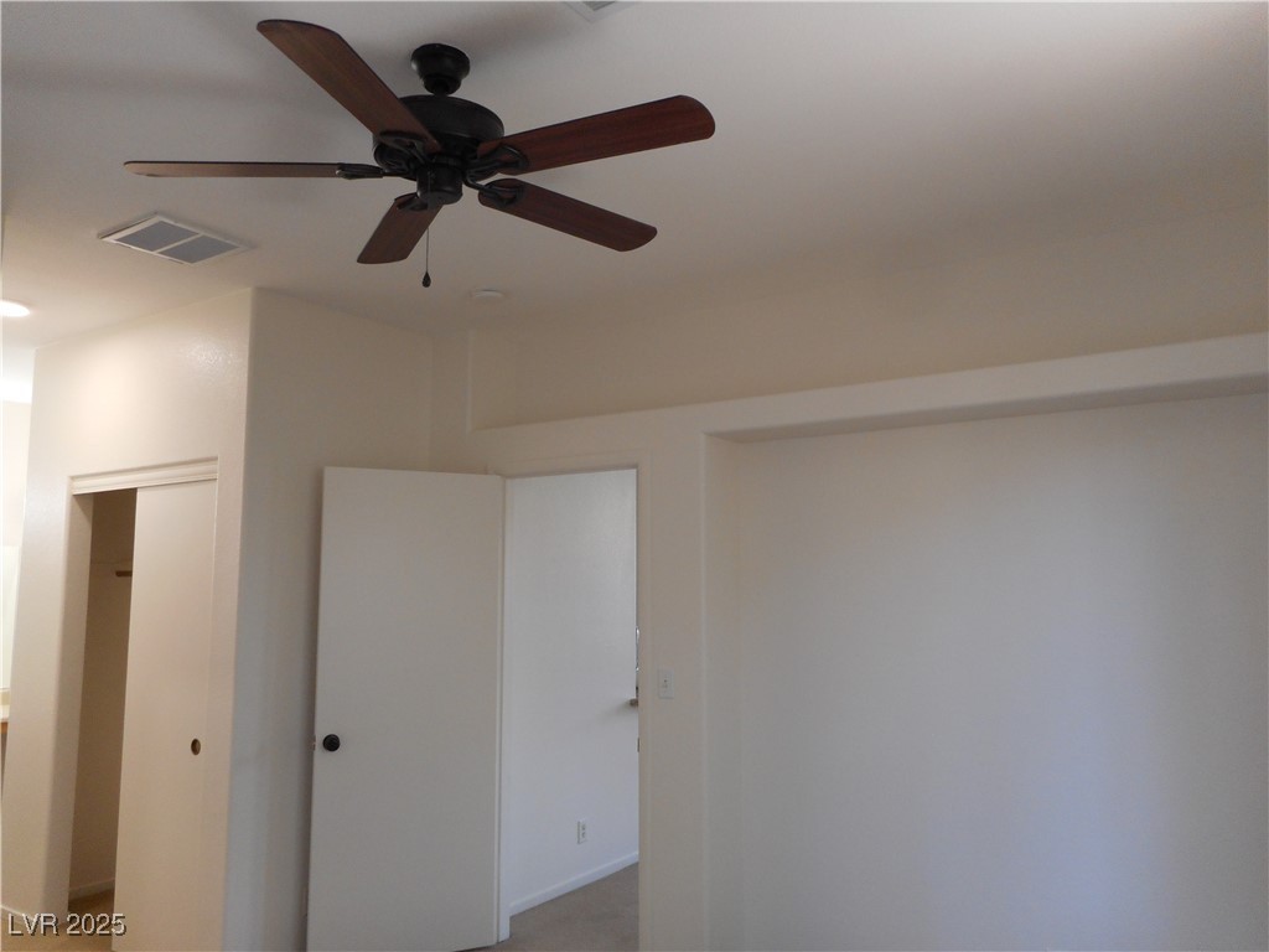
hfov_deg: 69.4
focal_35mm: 25
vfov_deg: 54.9
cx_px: 634
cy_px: 476
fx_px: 916
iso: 200
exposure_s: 1/30
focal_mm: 4.5
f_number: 3.7
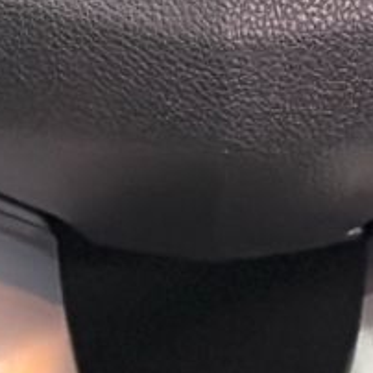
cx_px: 240
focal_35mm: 404
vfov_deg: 4.3
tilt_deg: -19.2
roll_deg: -1.9
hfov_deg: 4.3
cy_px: -216
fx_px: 4925
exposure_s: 1/40
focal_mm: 6.86
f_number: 1.78
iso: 400
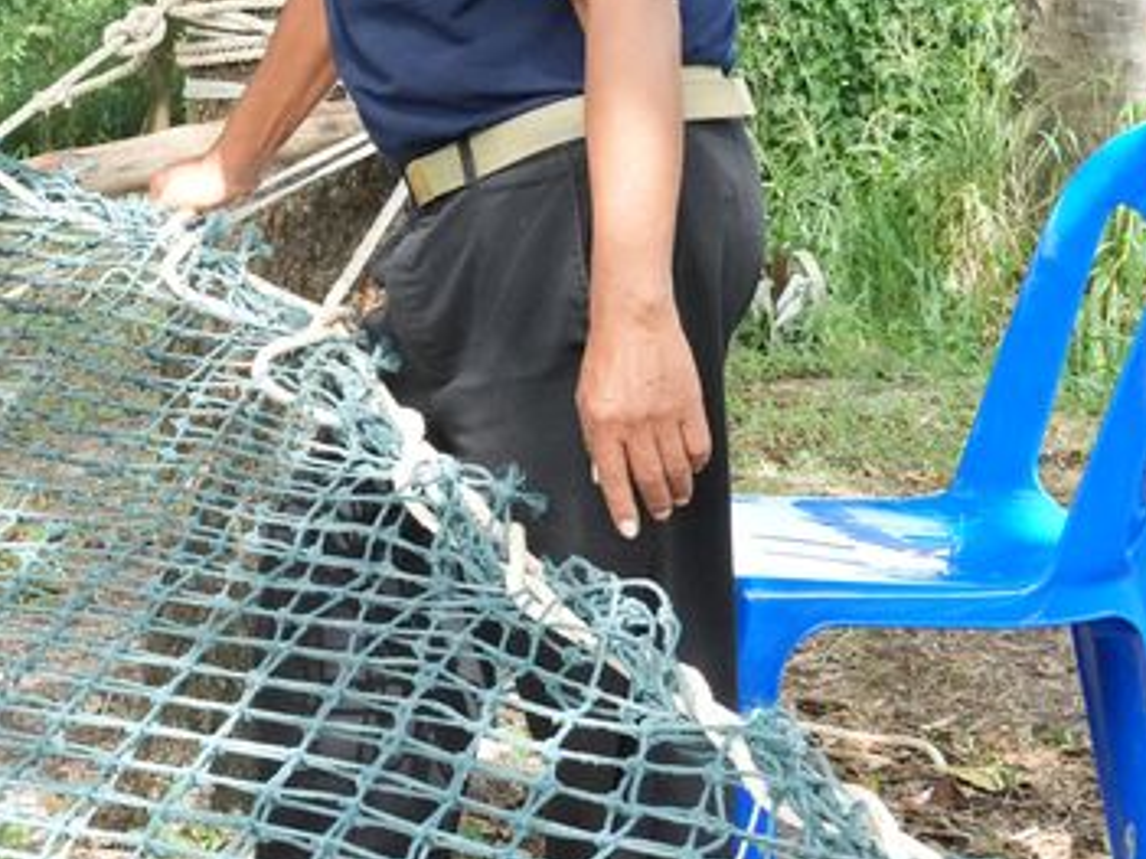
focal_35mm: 107
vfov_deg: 13.7
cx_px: -202
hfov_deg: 17.6
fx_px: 3541
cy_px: 77
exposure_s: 1/1250
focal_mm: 26
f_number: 8
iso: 5000
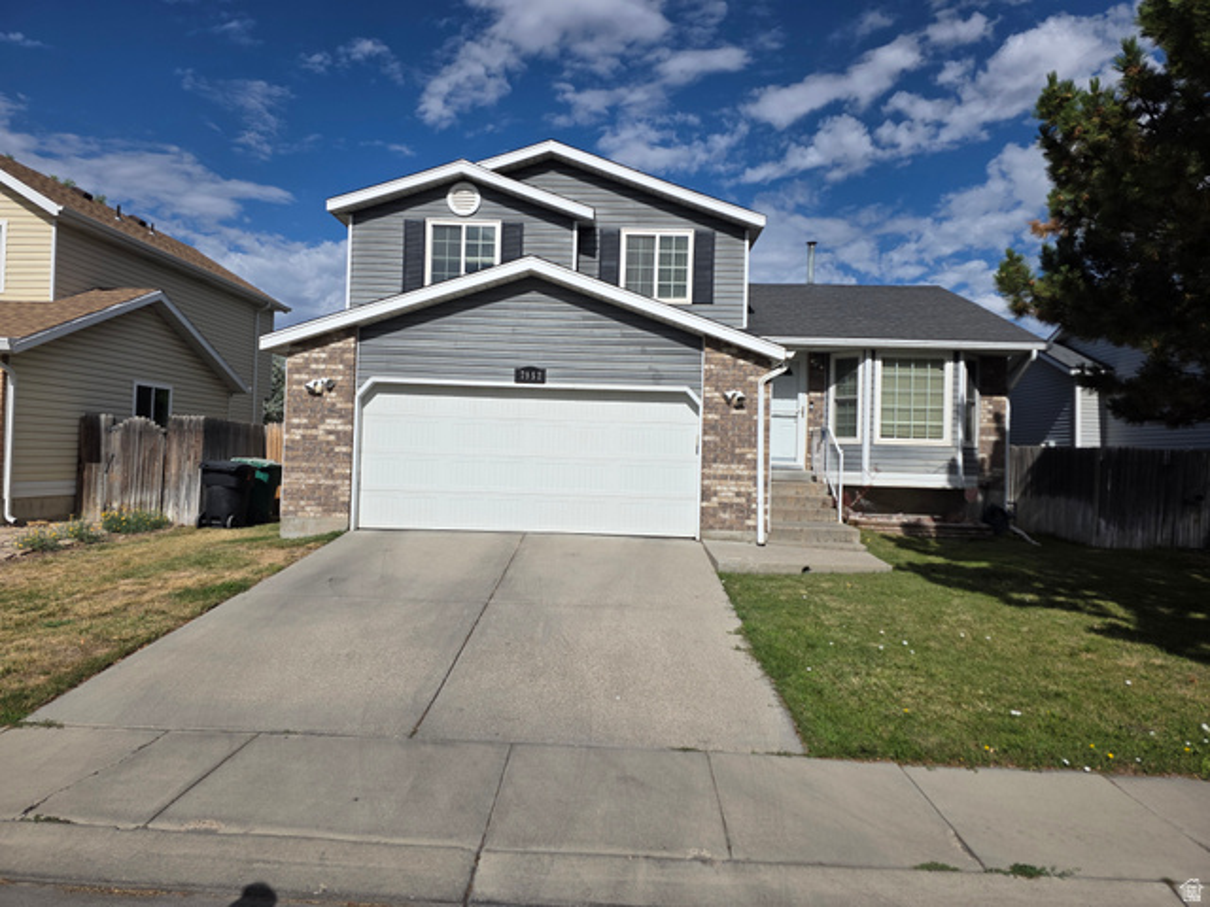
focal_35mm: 23
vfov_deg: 58.9
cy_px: 454
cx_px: 605
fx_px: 804
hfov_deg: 73.9
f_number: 1.7
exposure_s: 1/7944
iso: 50
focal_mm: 6.3
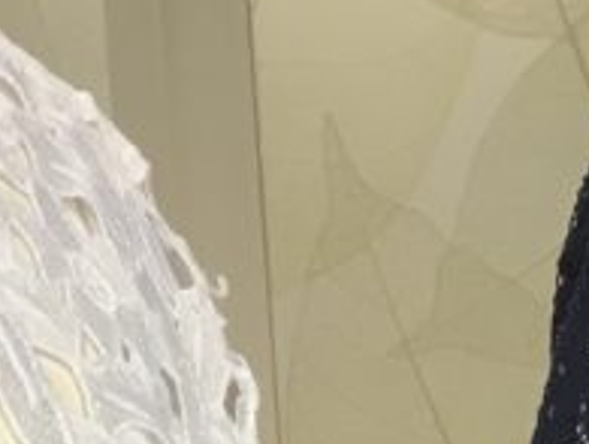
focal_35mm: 152
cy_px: 1112
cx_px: 822
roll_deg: +0.5
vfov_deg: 8.8
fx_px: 2591
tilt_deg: -18.6
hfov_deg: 12.5
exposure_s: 1/30
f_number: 2.2
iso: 64
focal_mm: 4.15
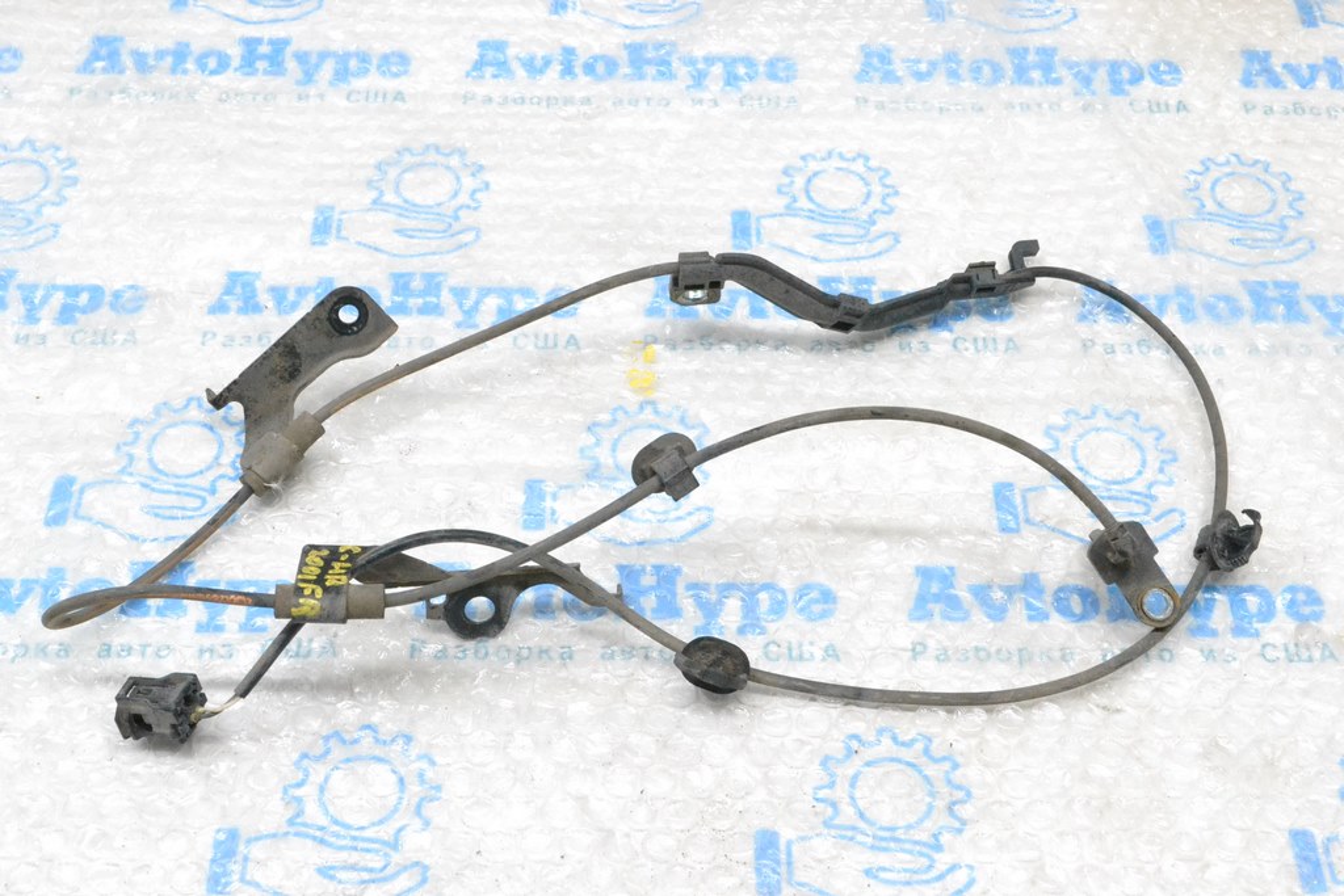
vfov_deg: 26.5
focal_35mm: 51
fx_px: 1904
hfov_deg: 38.9
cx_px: 672
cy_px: 448
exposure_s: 1/100
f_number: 11
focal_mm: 34
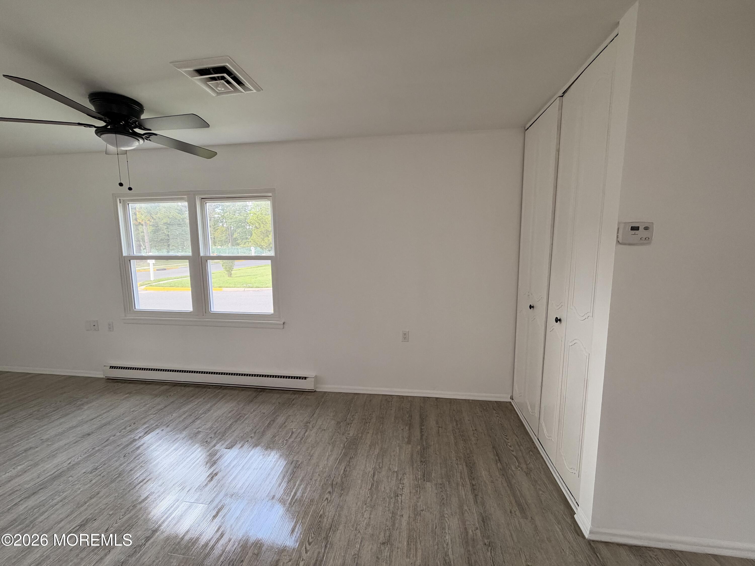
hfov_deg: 102.1
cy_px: 283
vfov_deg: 85.7
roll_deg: +0.4
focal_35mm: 14
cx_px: 378
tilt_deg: -7.1
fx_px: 305
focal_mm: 2.22
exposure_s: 1/120
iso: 200
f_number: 2.2
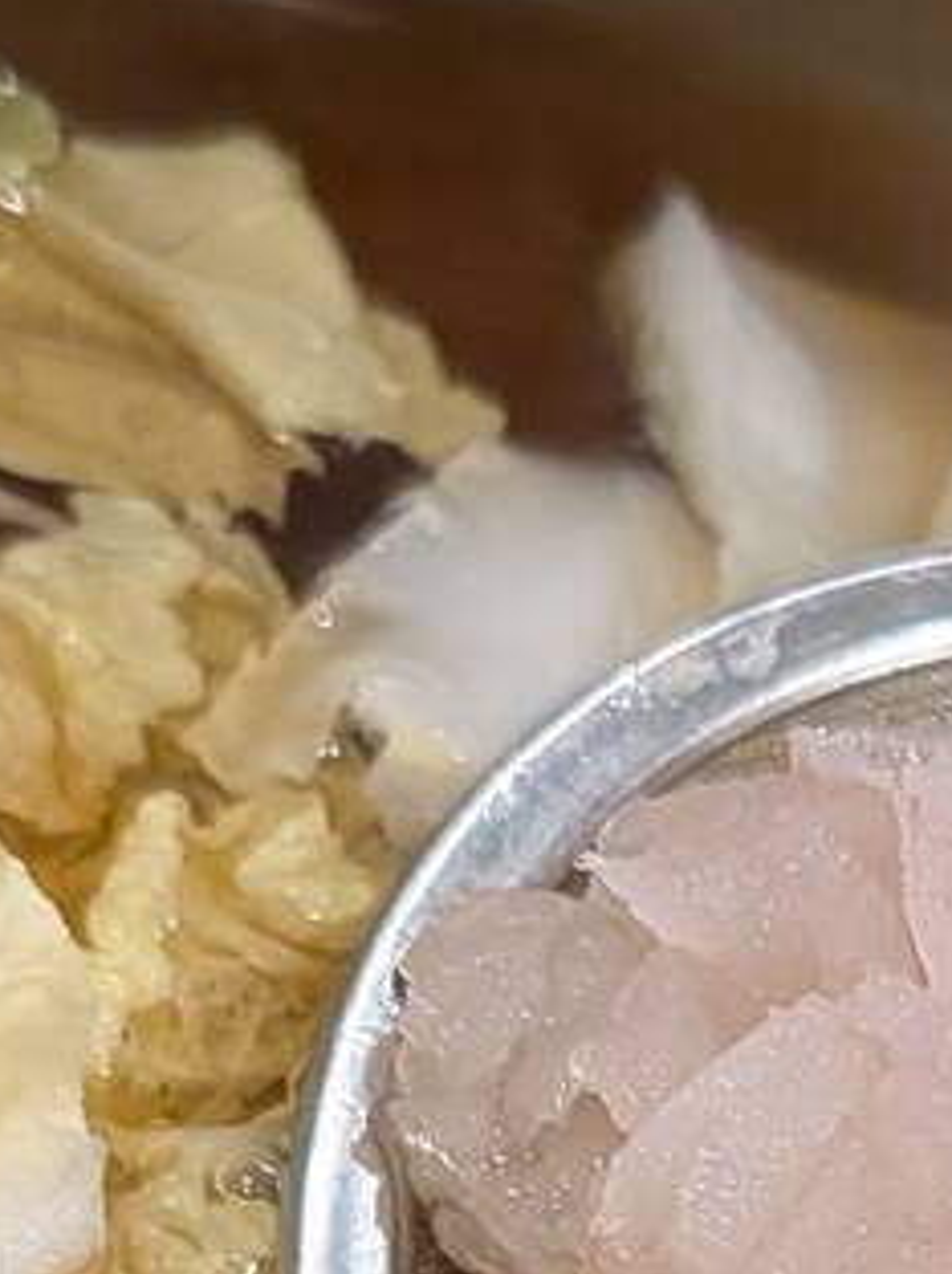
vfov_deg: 15.1
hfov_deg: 11.8
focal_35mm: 123
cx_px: 1170
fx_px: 4520
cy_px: 1799
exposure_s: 1/100
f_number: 1.68
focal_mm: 6.9
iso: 612
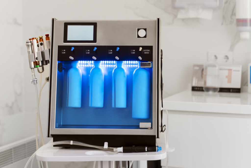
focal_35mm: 55
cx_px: 126
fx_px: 383
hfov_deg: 36.2
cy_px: 84
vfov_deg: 24.6
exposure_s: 1/200
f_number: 2.8
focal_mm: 55
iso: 320
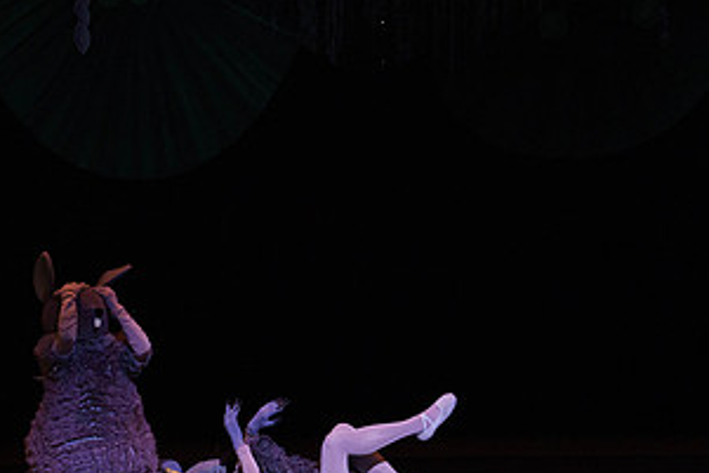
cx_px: 38
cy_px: 284
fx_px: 7586
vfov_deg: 3.6
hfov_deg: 5.3
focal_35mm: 385
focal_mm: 200
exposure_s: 1/320
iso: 5000
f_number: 9
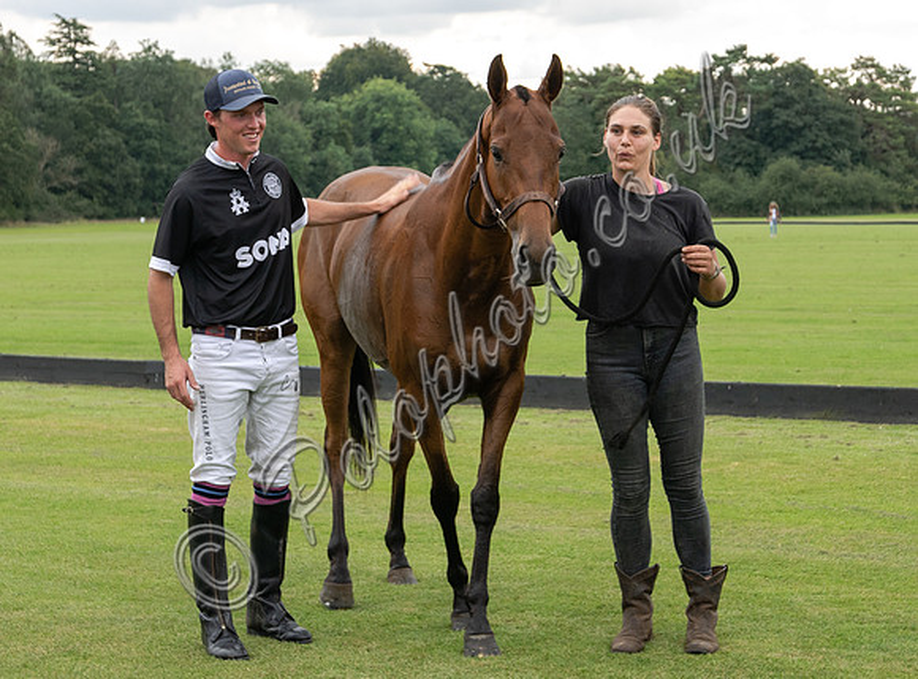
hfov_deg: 20.7
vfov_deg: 15.4
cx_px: 509
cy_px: 296
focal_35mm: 95
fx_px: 2511
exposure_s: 1/125
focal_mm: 34
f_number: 4.5
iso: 200
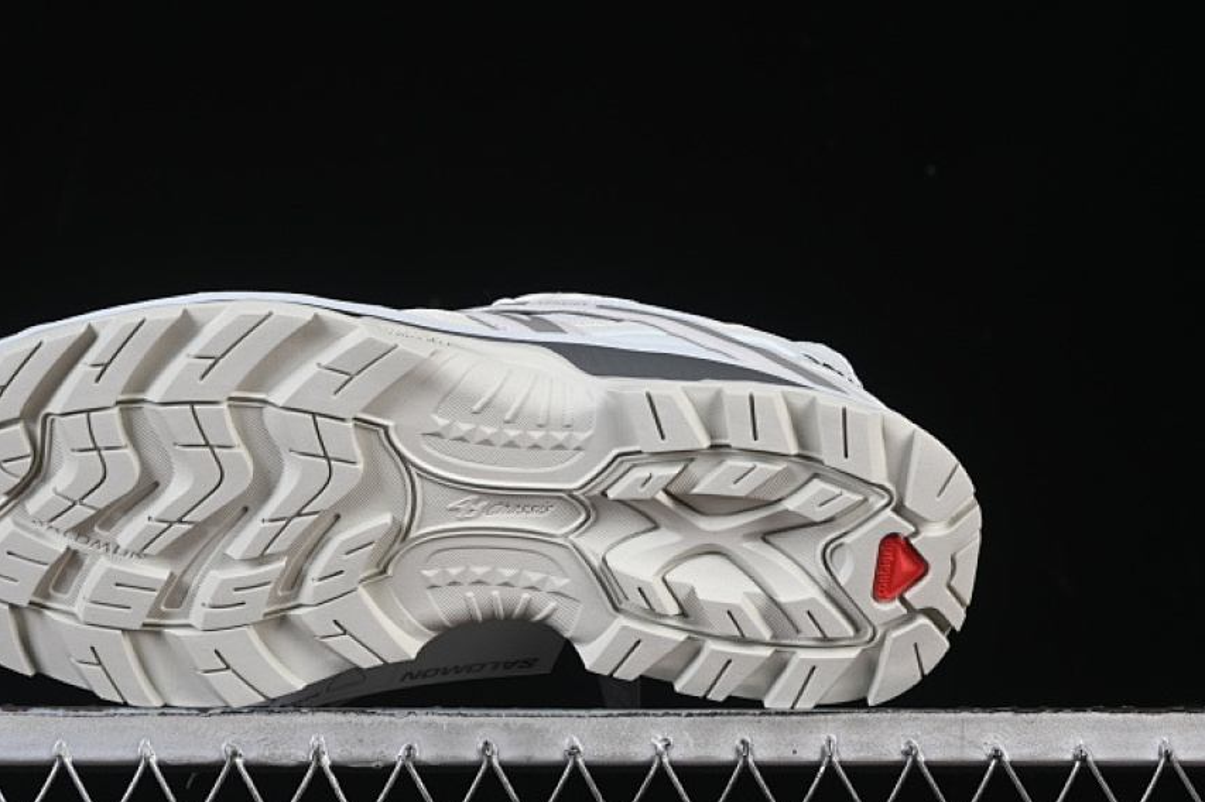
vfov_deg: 14.4
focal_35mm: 95
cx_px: 444
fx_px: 3178
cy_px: 394
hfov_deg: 21.4
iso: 160
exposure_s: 1/80
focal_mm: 50
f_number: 8
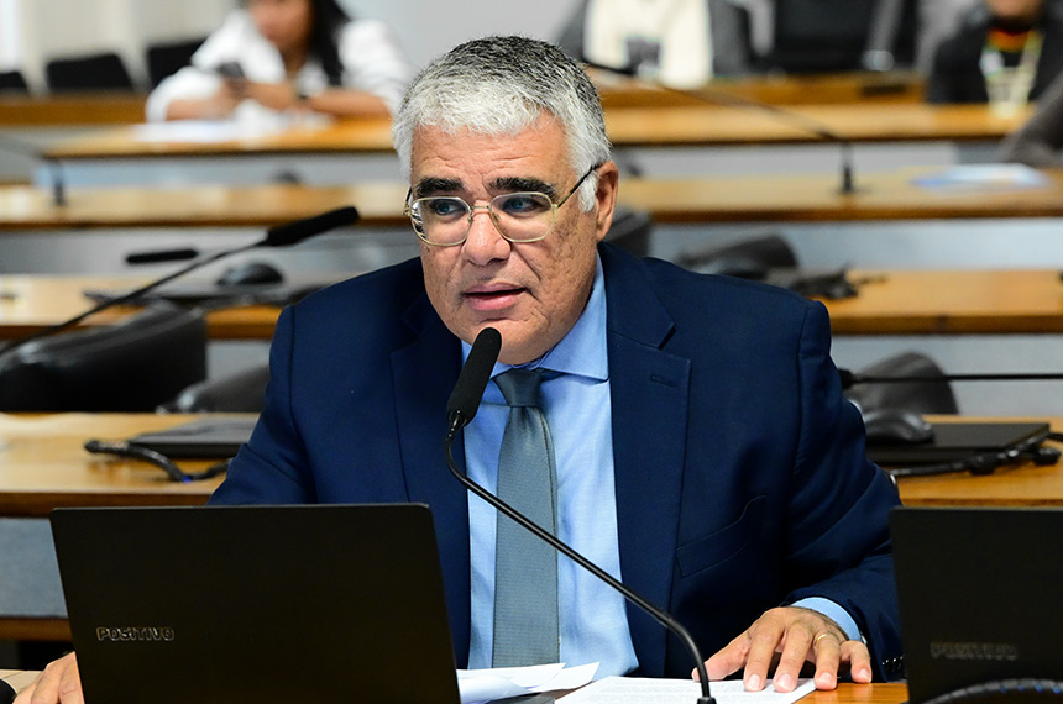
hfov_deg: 13.2
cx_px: 532
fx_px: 4598
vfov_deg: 8.8
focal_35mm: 156
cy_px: 352
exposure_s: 1/200
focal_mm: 104
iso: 4000
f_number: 4
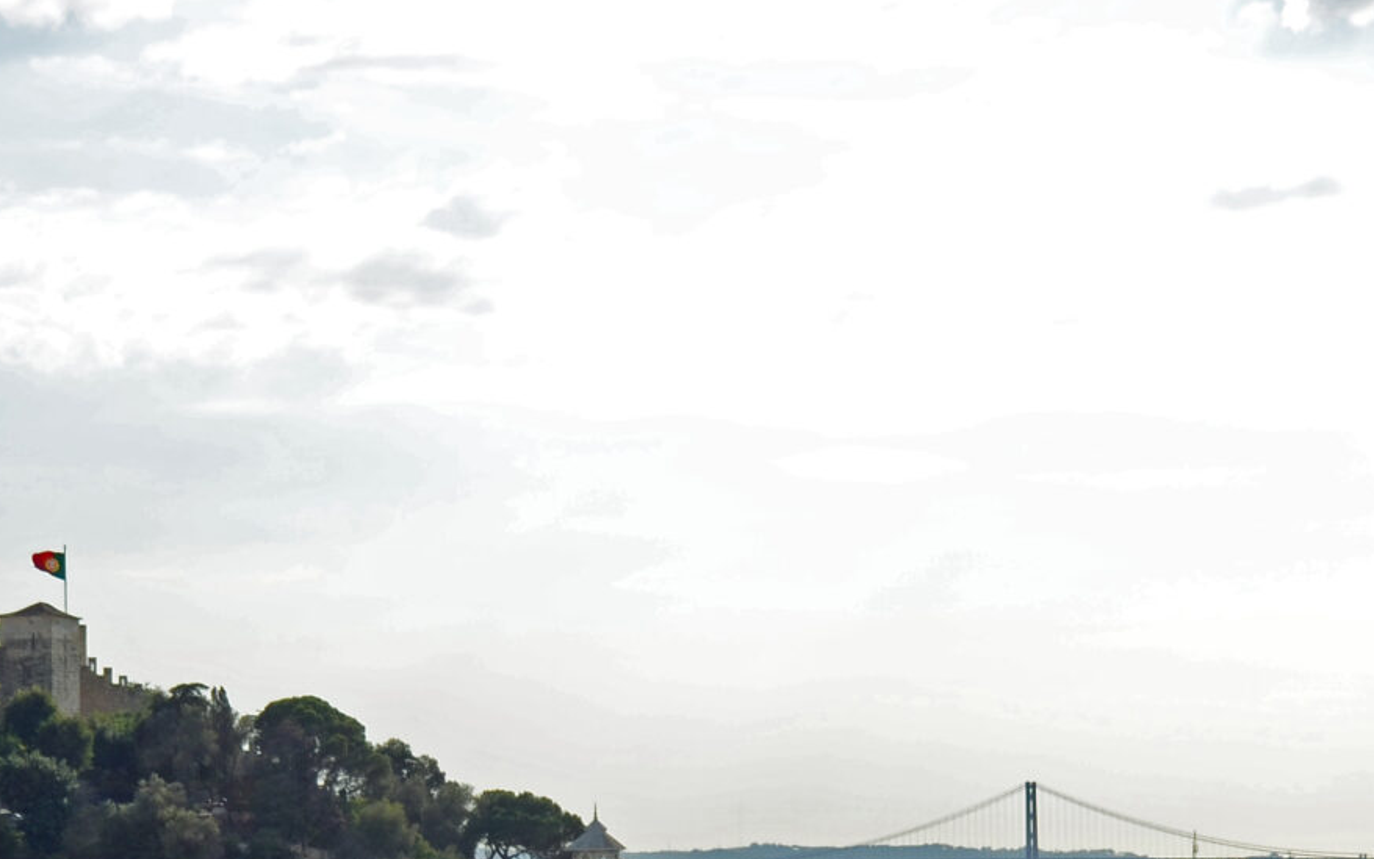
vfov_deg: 14.5
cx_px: 628
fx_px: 3333
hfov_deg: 23.3
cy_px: 782
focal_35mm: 89
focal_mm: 20
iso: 200
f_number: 6.3
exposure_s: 1/1000
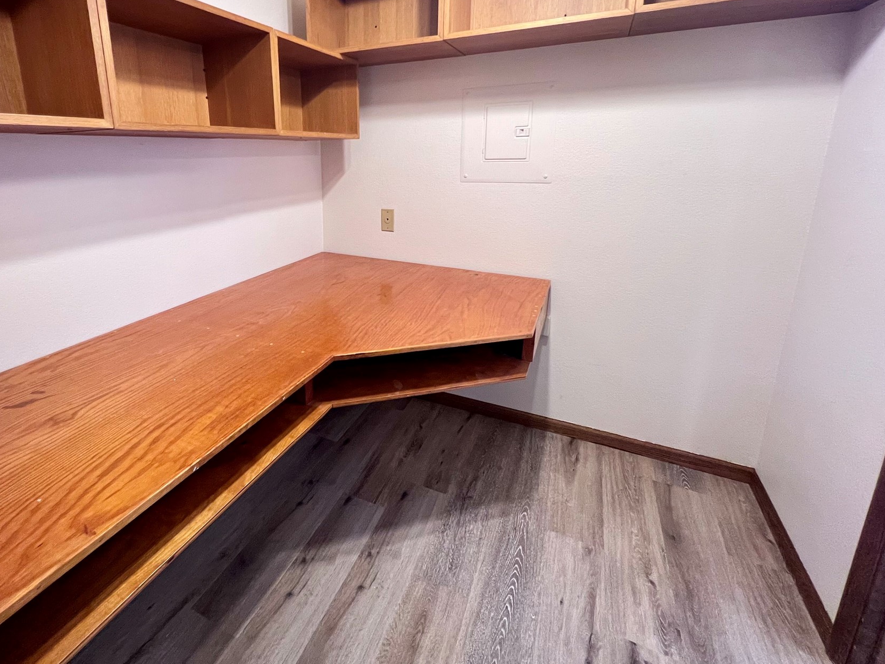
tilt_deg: -13.5
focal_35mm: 16
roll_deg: +1.1
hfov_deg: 93.5
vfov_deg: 77.0
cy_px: 257
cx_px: 363
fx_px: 409
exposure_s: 1/60
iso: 400
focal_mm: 1.57
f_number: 1.8
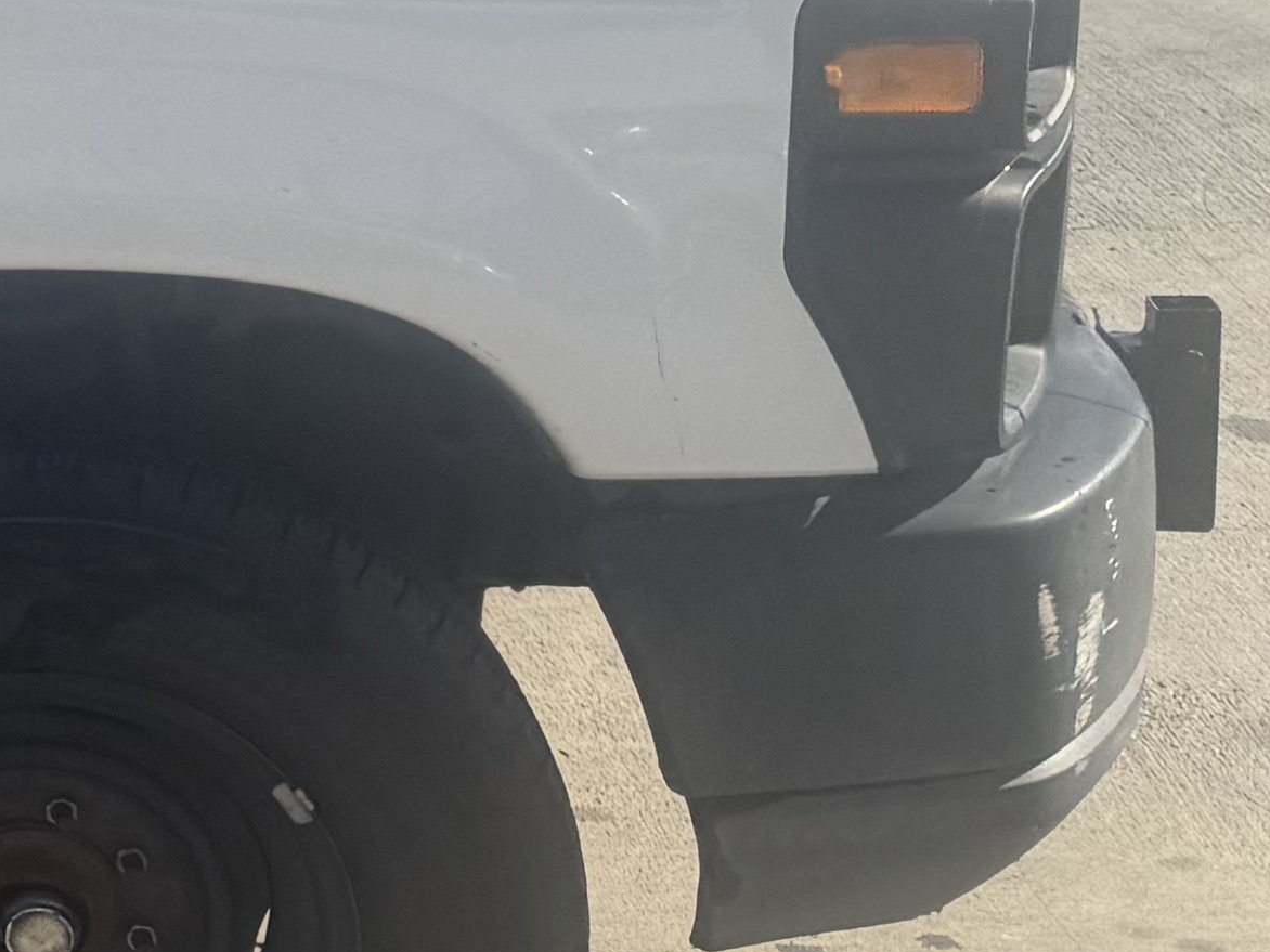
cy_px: 12
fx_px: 4293
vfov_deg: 12.5
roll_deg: +5.7
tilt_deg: -10.7
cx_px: -1658
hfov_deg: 13.2
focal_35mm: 117
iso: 80
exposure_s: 1/4049
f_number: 1.78
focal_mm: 6.76
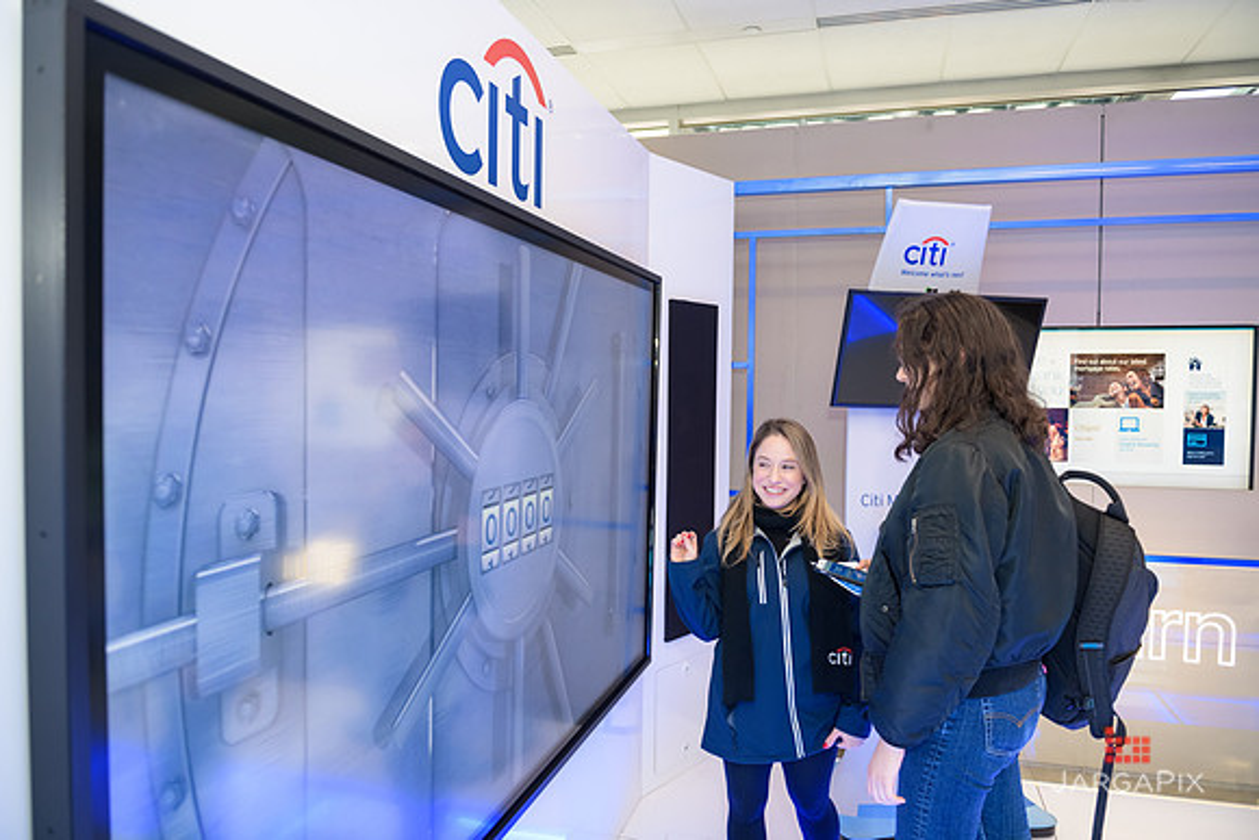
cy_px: 420
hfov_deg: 69.4
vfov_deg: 49.6
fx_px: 909
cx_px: 630
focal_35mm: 26
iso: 1000
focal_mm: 26
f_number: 3.2
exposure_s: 1/125
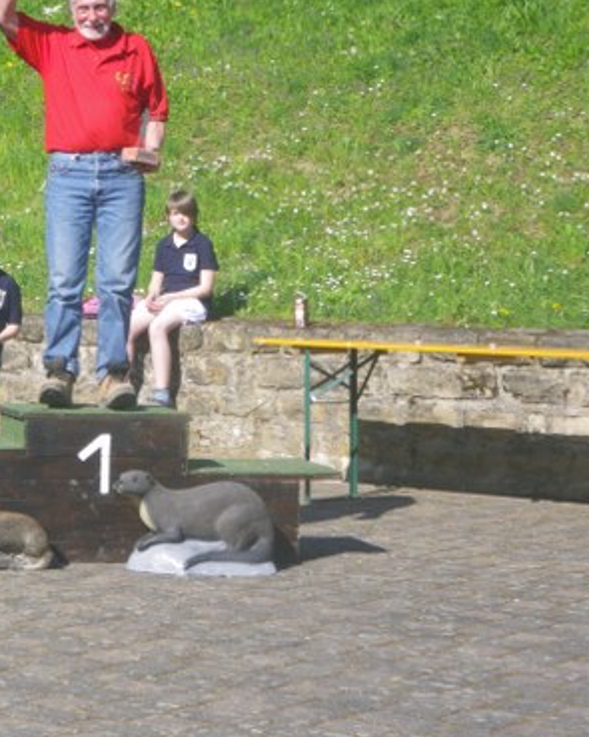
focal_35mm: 105
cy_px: 272
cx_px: 10
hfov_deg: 14.4
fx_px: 2289
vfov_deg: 18.3
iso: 64
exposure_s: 1/160
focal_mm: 11.1
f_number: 5.5
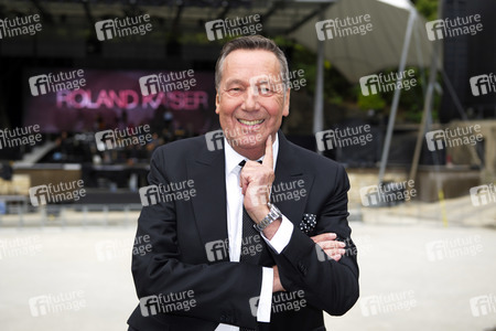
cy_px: 166
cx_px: 248
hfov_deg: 39.6
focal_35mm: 50
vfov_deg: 27.0
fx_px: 689
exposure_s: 1/200
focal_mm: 50
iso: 200
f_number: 4
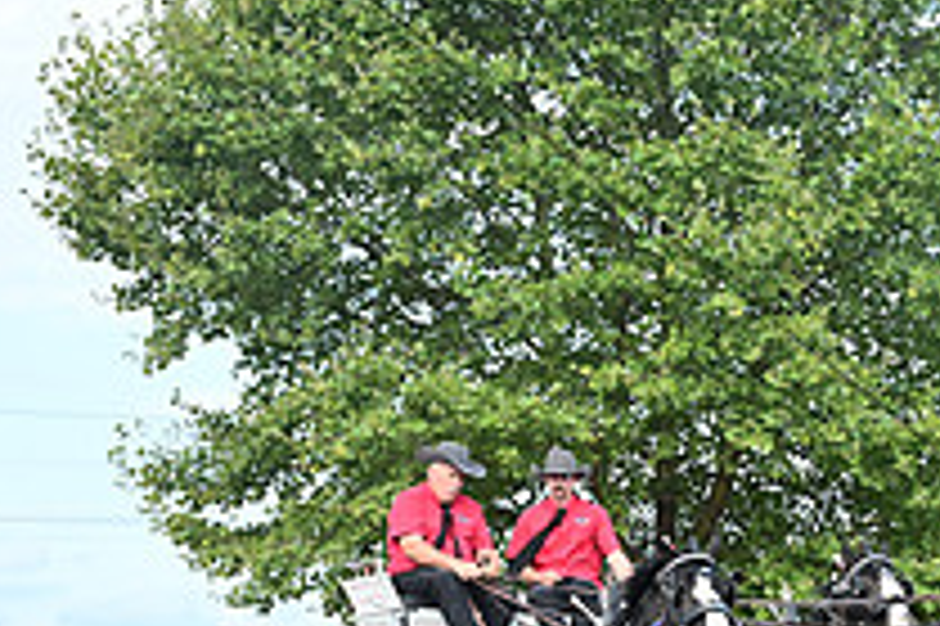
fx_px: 2896
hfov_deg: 17.3
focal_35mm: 111
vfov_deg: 12.1
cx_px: 1232
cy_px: 682
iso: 250
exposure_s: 1/516
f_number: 4.5
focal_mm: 40
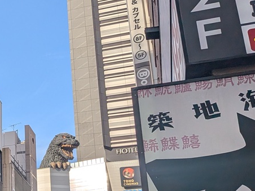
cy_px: 135
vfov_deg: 21.5
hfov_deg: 24.5
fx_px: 501
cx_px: -87
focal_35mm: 68
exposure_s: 1/2128
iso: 28
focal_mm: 4.53
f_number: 1.7
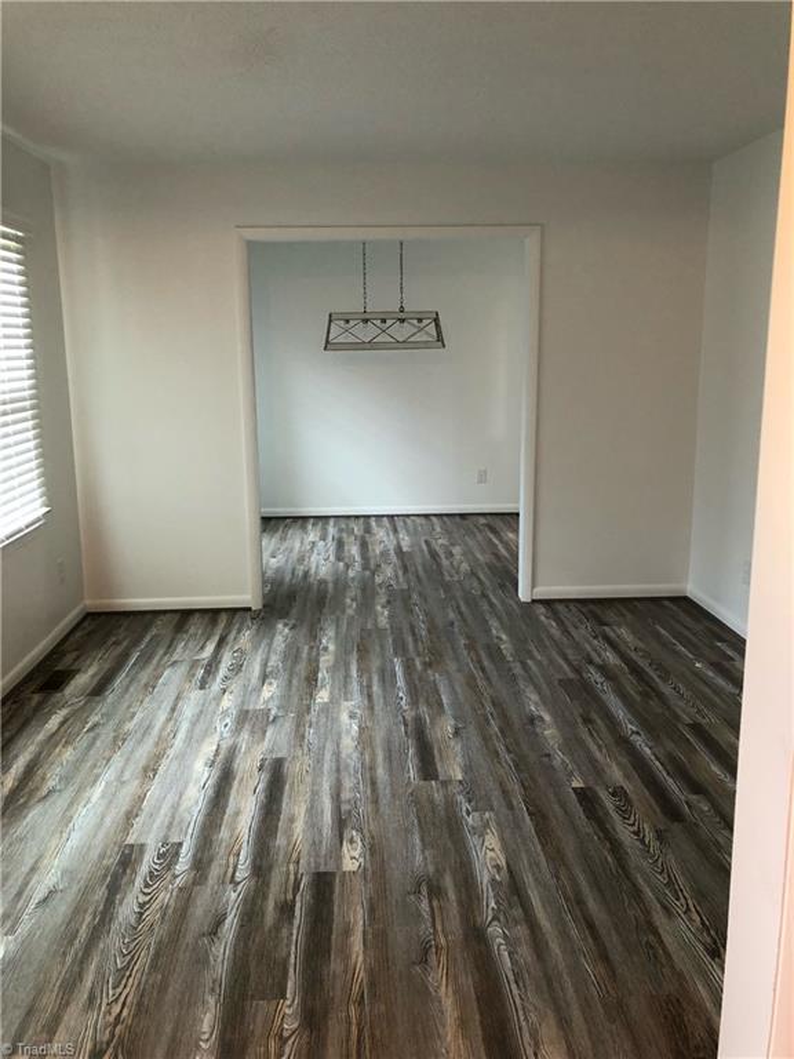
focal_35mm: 28
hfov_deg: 49.7
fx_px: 856
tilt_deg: -12.0
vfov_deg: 63.4
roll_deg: +0.1
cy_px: 530
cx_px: 397
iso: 50
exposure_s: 1/15
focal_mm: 4
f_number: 1.8
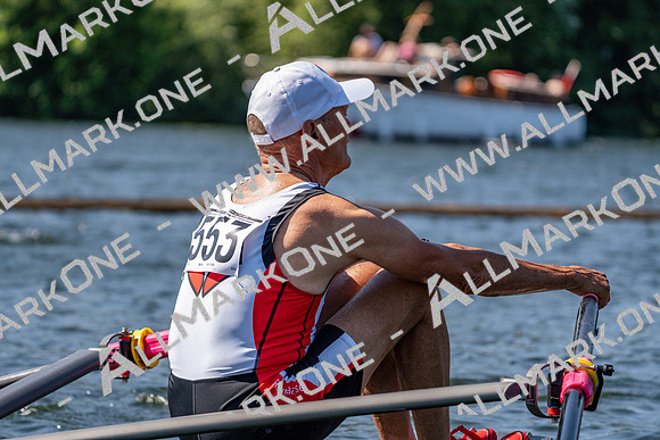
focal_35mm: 200
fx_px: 3667
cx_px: 330
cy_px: 220
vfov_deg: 6.9
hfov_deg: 10.3
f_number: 5.6
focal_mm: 200
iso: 250
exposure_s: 1/1600
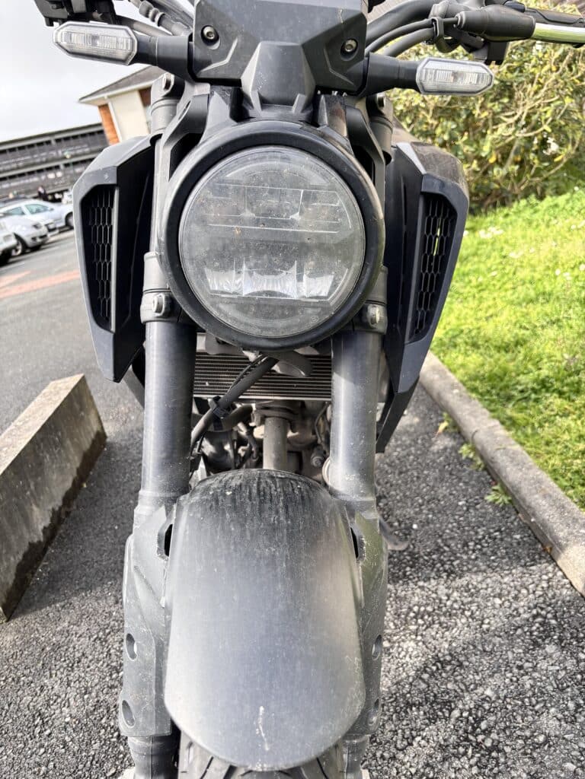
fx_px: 586
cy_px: 390
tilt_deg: -21.1
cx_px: 292
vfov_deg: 67.3
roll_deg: +13.7
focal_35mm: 26
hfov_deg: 53.1
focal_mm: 5.96
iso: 50
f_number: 1.6
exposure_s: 1/425
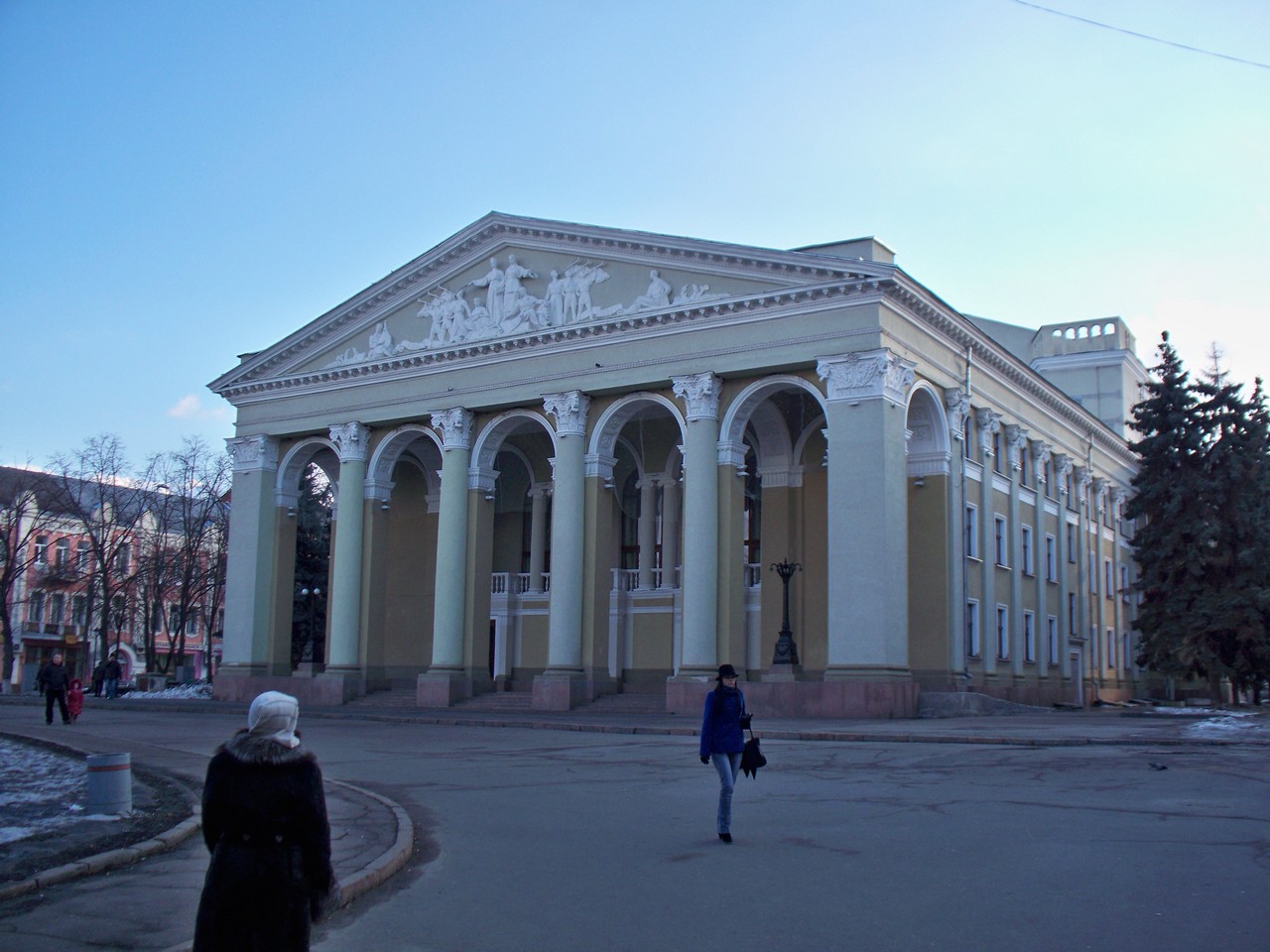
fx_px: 1284
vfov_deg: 40.7
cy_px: 476
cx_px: 635
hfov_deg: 52.6
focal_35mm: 35
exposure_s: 1/320
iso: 100
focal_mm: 7.54
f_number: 2.8
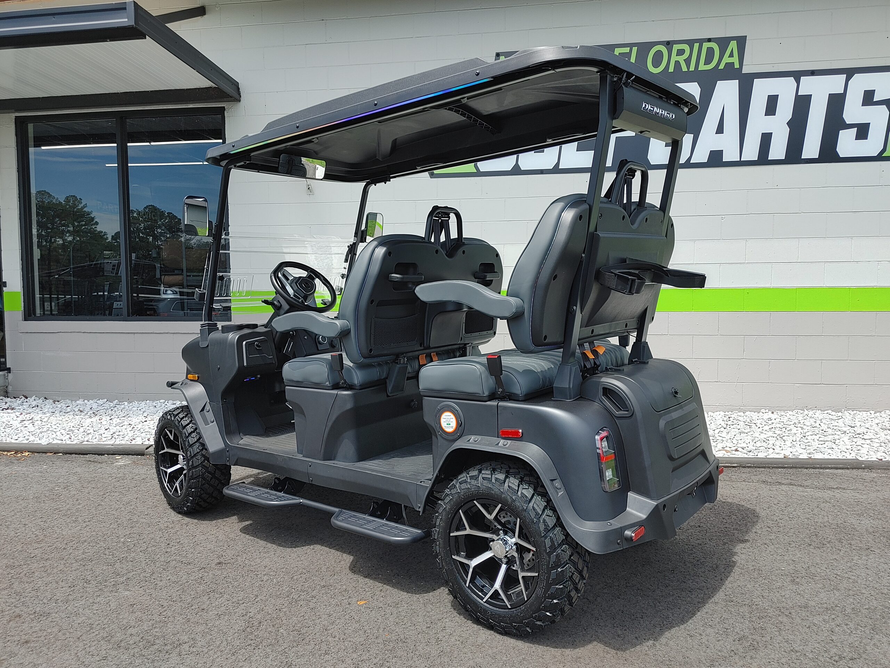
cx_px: 445
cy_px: 334
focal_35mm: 26
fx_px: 668
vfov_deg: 53.1
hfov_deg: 67.3
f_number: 1.8
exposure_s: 1/1190
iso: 50
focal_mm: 4.81
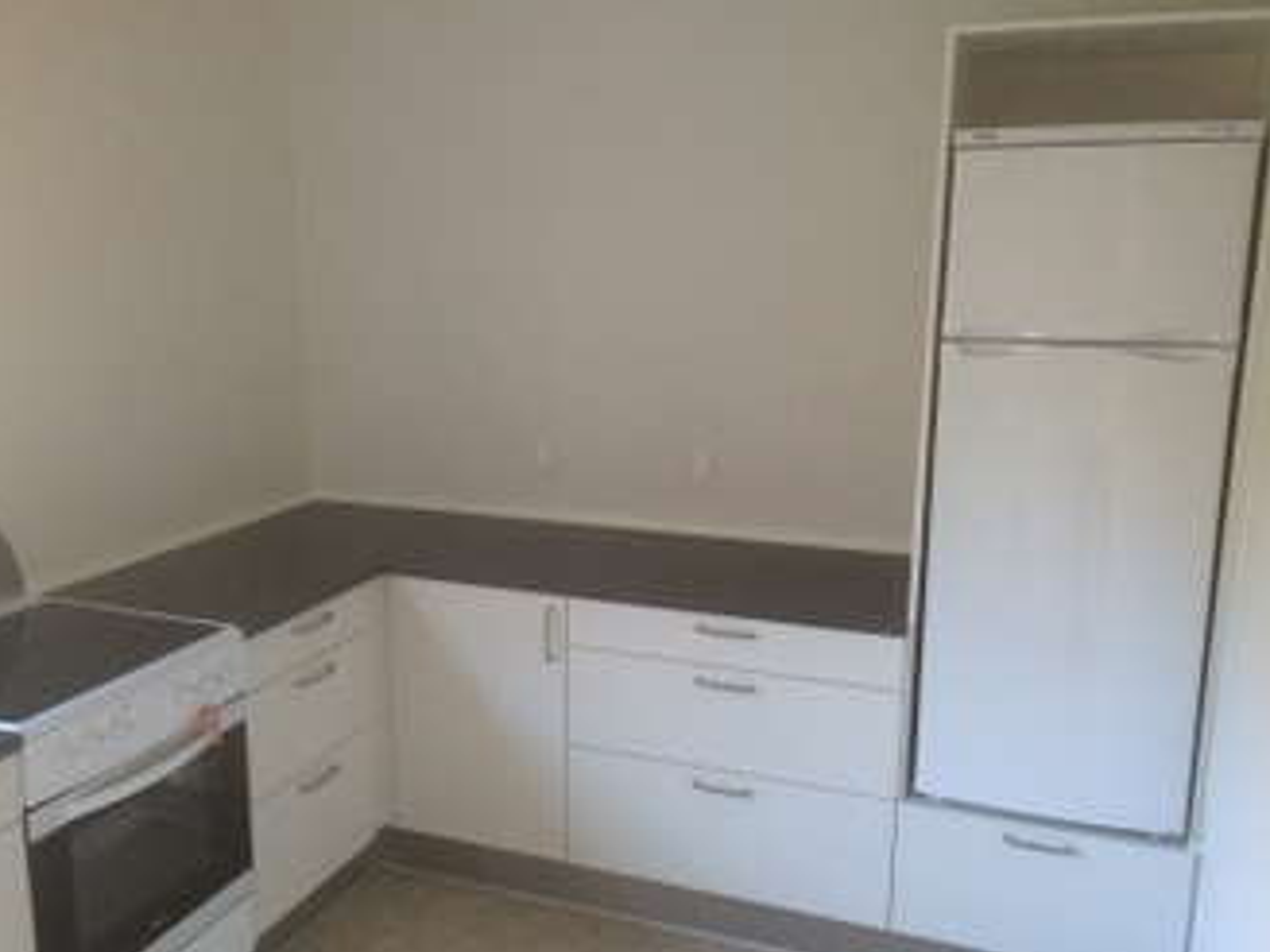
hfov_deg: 55.3
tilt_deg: -14.5
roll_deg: +0.4
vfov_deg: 42.9
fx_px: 1211
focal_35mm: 33
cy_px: 503
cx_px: 579
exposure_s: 1/33
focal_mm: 4.15
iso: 250
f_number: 2.2
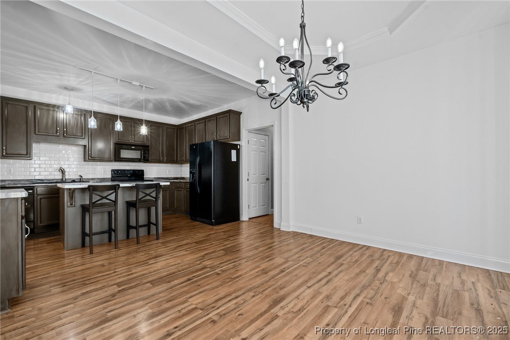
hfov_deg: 96.7
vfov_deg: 73.7
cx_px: 255
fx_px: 227
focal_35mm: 16
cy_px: 170
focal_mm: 16
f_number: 8
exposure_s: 1/5
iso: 320
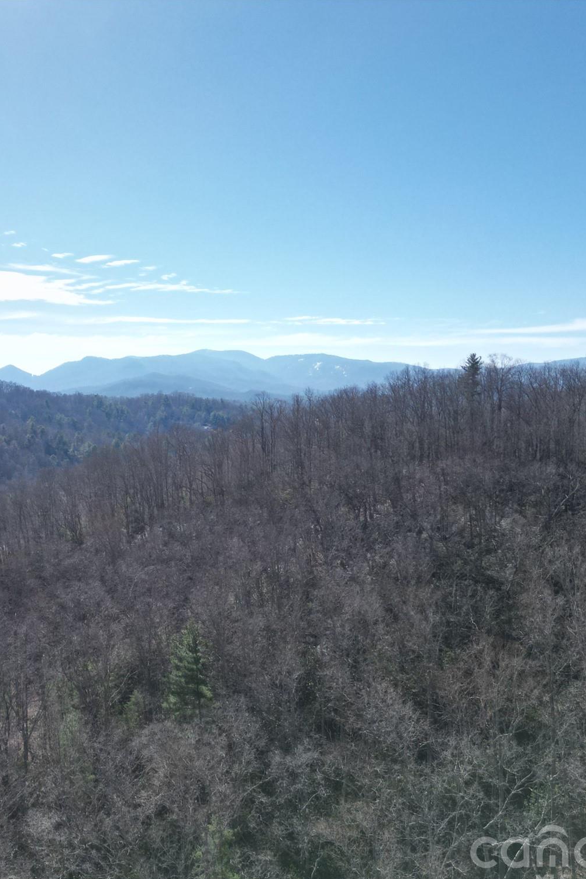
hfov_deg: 38.6
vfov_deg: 55.8
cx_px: 223
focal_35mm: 34
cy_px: 448
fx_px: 830
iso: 120
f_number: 1.7
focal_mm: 6.72
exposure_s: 1/4000
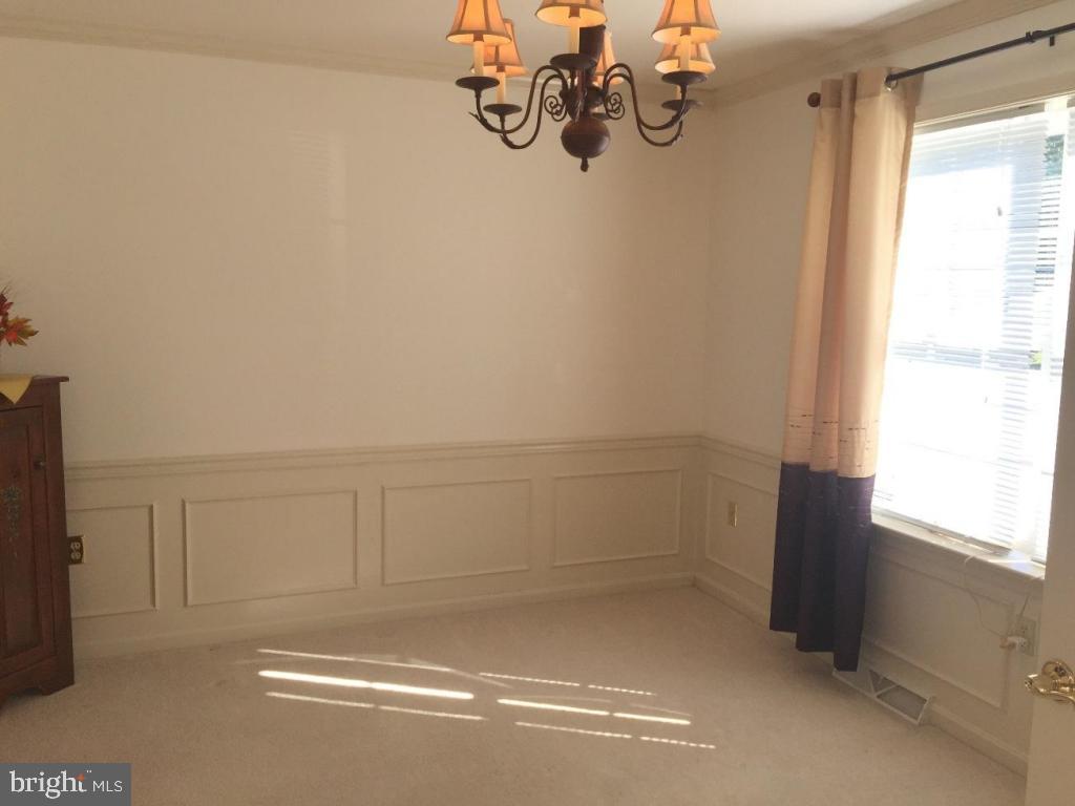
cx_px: 538
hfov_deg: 61.7
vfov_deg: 48.2
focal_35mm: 29
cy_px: 403
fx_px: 901
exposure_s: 1/214
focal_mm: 4.15
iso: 32
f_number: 2.2
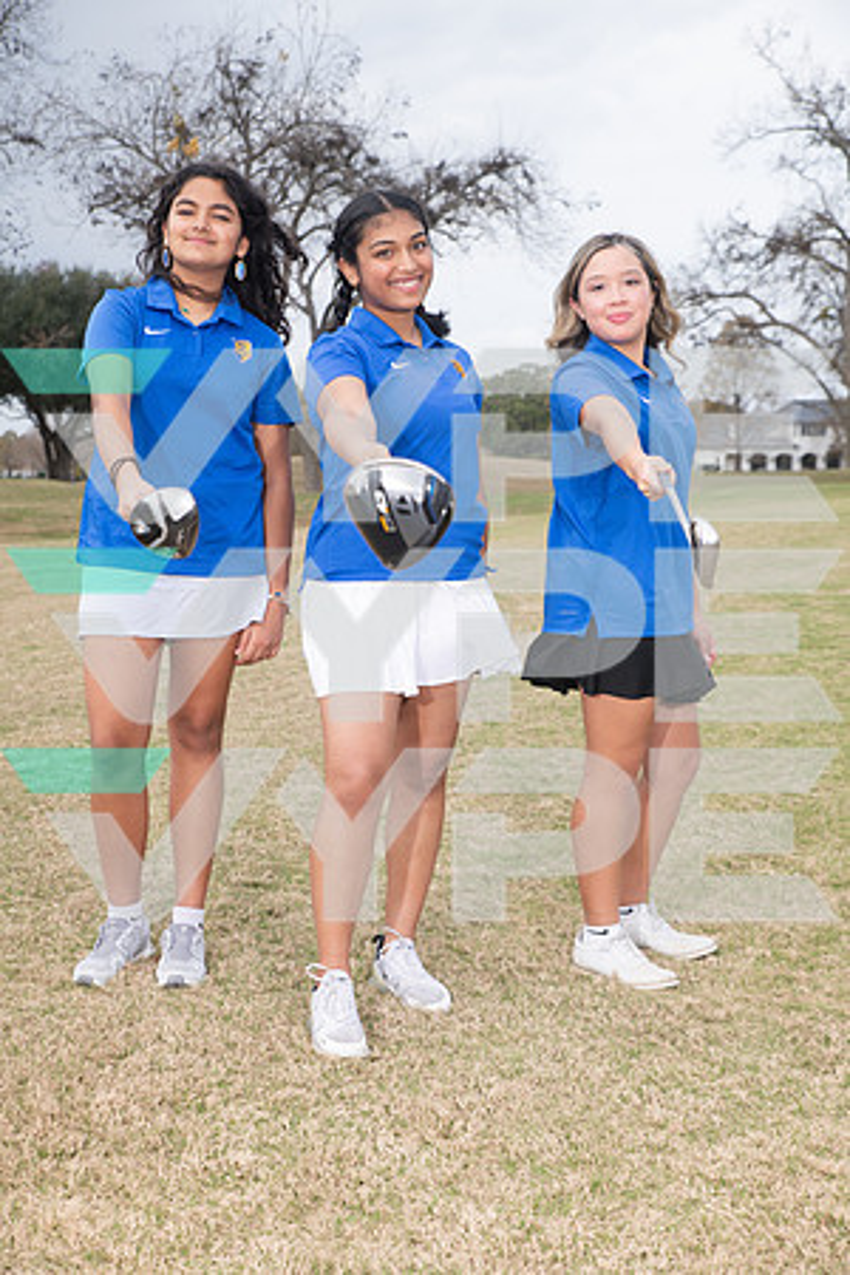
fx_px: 1948
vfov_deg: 36.2
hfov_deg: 24.6
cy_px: 638
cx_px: 425
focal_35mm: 55
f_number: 6.3
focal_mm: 55
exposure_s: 1/320
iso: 100
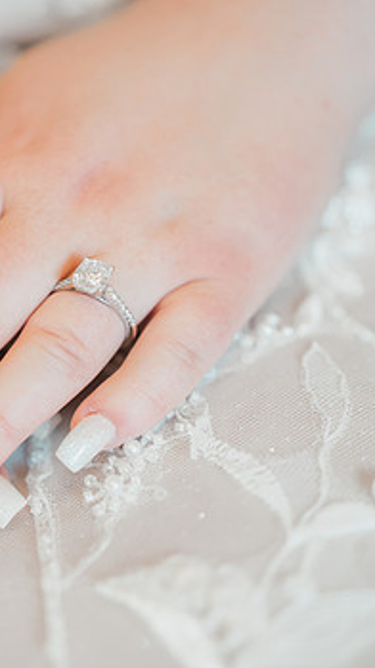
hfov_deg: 13.5
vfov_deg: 24.5
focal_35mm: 87
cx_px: -75
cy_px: 342
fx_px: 1540
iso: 1250
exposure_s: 1/320
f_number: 1.4
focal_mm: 50
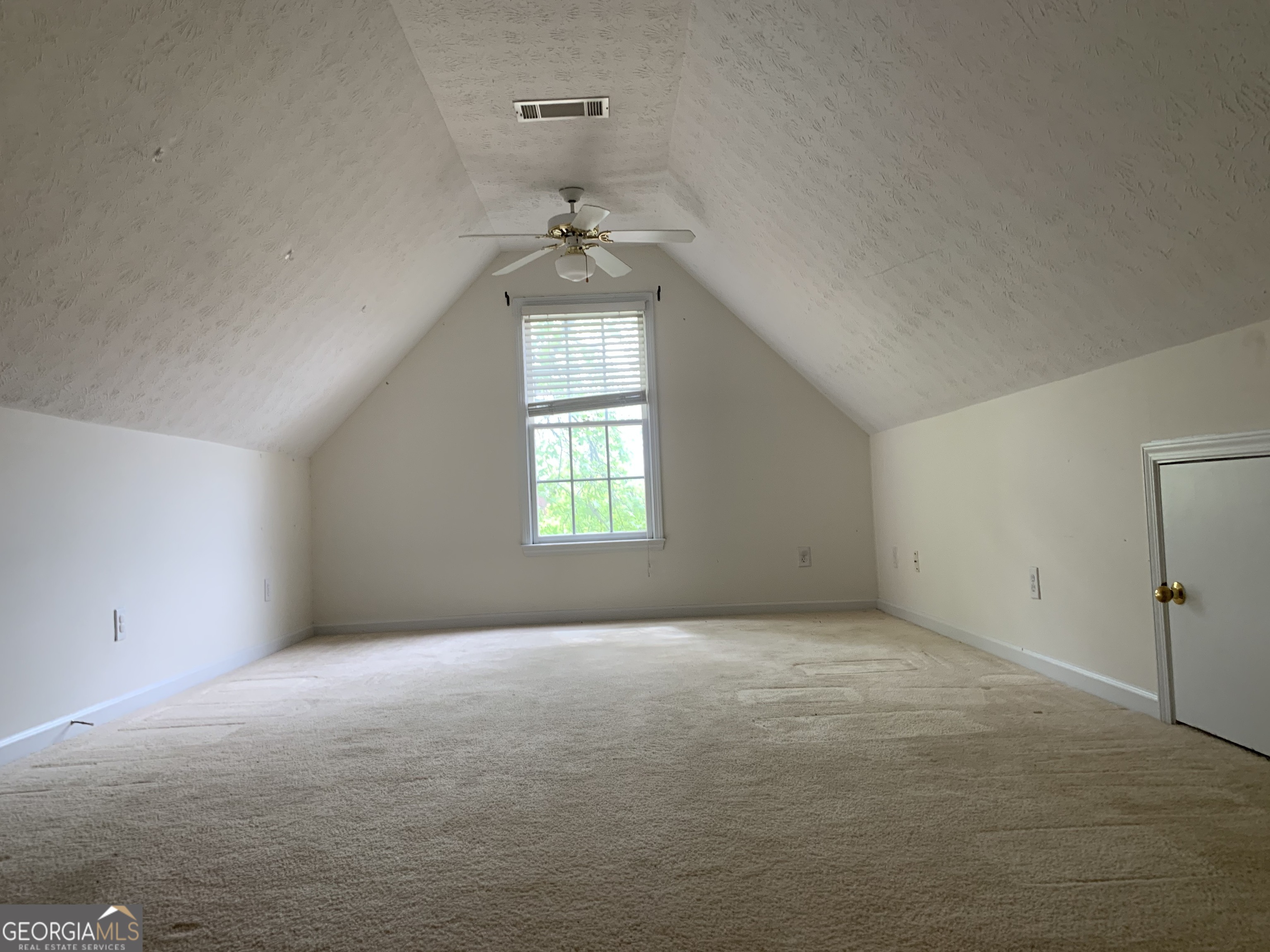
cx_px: 635
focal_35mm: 26
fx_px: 954
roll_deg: +3.7
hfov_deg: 67.3
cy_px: 476
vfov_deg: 53.1
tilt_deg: +5.4
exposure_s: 1/116
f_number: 1.8
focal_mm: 4.25
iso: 100
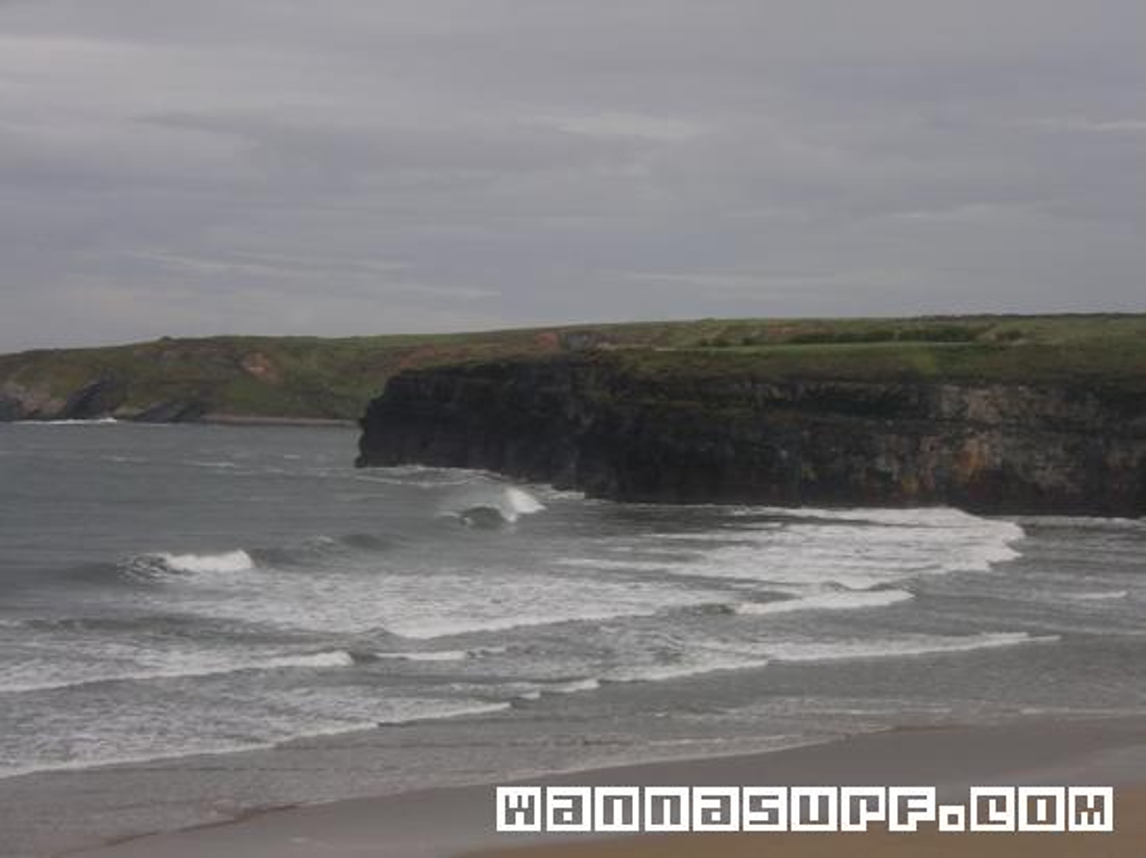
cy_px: 429
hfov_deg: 18.9
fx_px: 3441
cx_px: 573
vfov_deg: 14.2
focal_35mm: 104
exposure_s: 1/125
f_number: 9.6
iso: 50
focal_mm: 16
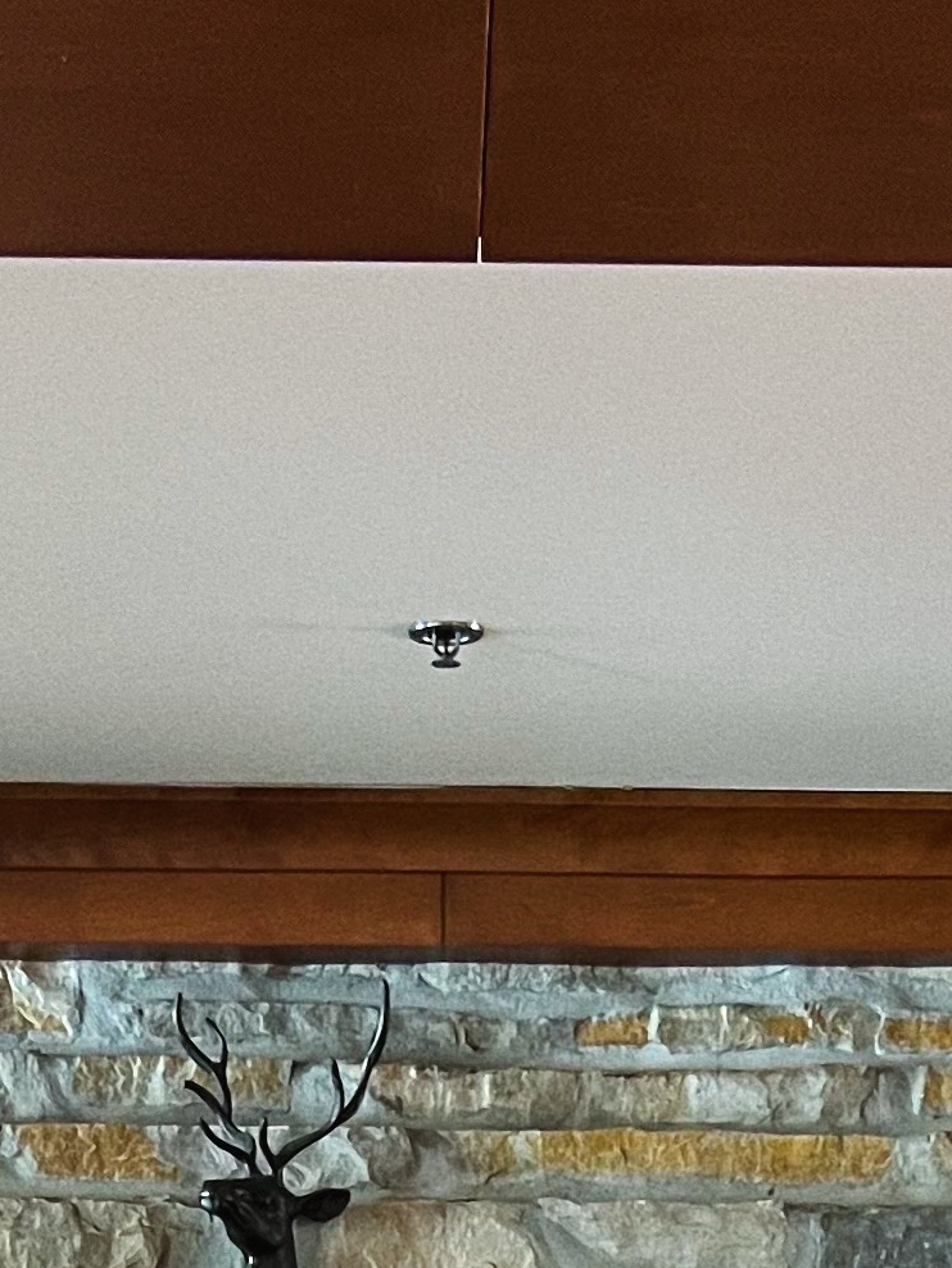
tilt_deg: -10.4
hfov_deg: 14.0
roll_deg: -0.4
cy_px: 2504
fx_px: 3886
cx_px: 459
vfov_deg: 15.2
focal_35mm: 106
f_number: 1.5
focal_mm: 5.7
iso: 400
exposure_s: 1/40
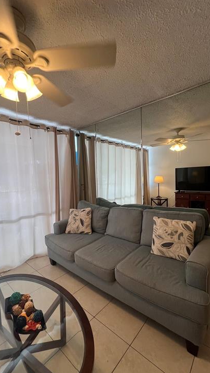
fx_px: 148
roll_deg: +1.6
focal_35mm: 15
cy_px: 186
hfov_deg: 70.3
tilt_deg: -1.5
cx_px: 92
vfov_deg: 103.0
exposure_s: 1/120
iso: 100
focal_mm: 1.57
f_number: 1.8
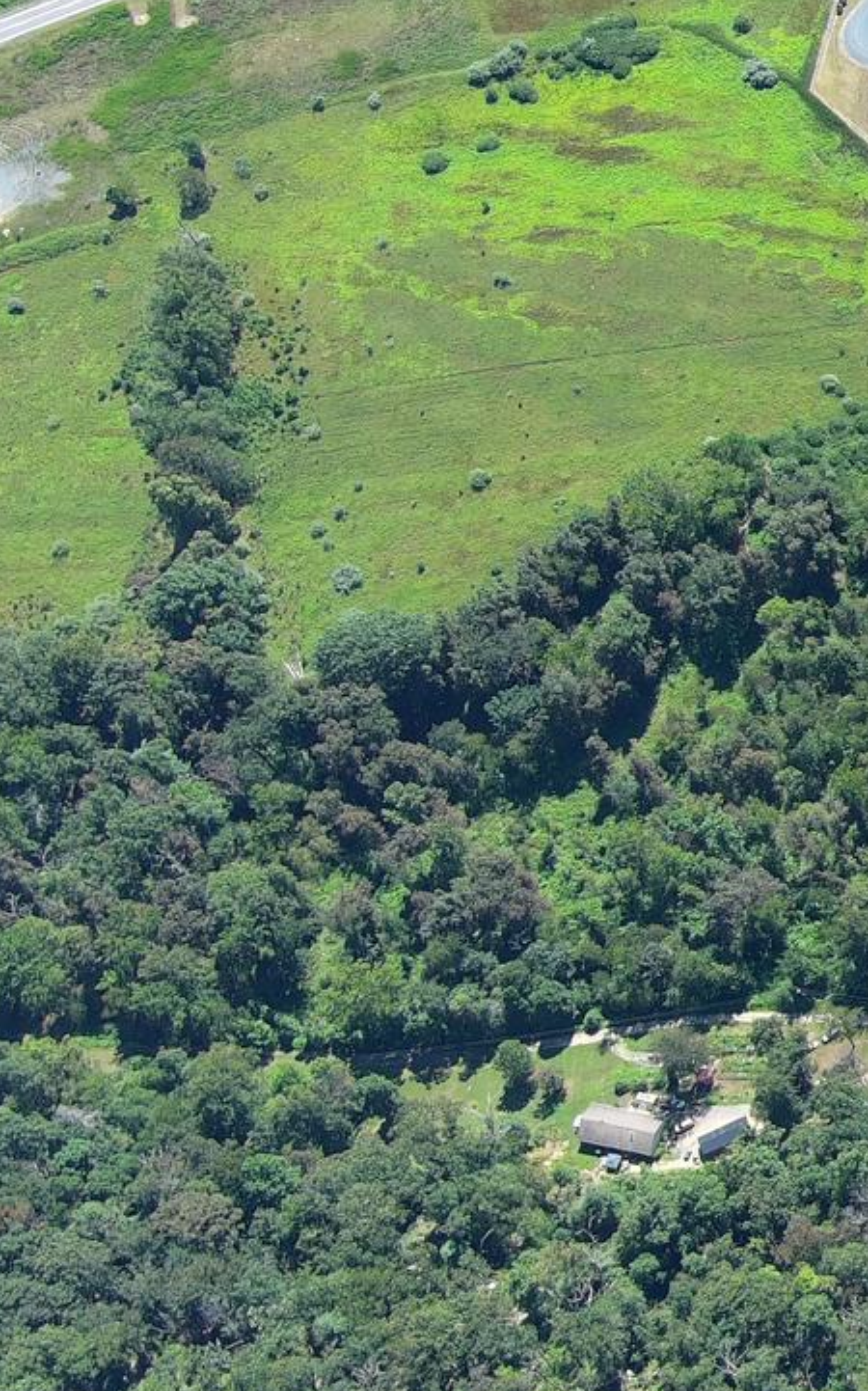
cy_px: 634
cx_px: 1898
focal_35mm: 84
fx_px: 3183
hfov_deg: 12.9
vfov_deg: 24.6
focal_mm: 10.57
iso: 100
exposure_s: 1/420
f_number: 2.8
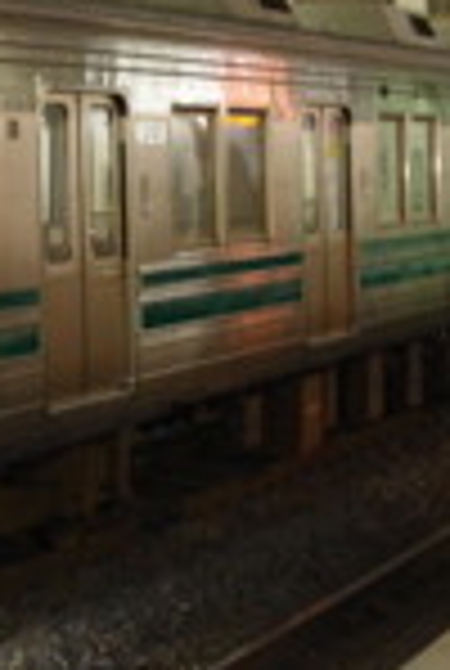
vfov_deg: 16.6
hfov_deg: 11.2
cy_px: 216
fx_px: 2295
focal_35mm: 123
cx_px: 135
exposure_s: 1/50
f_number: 4
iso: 3200
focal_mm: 30.63
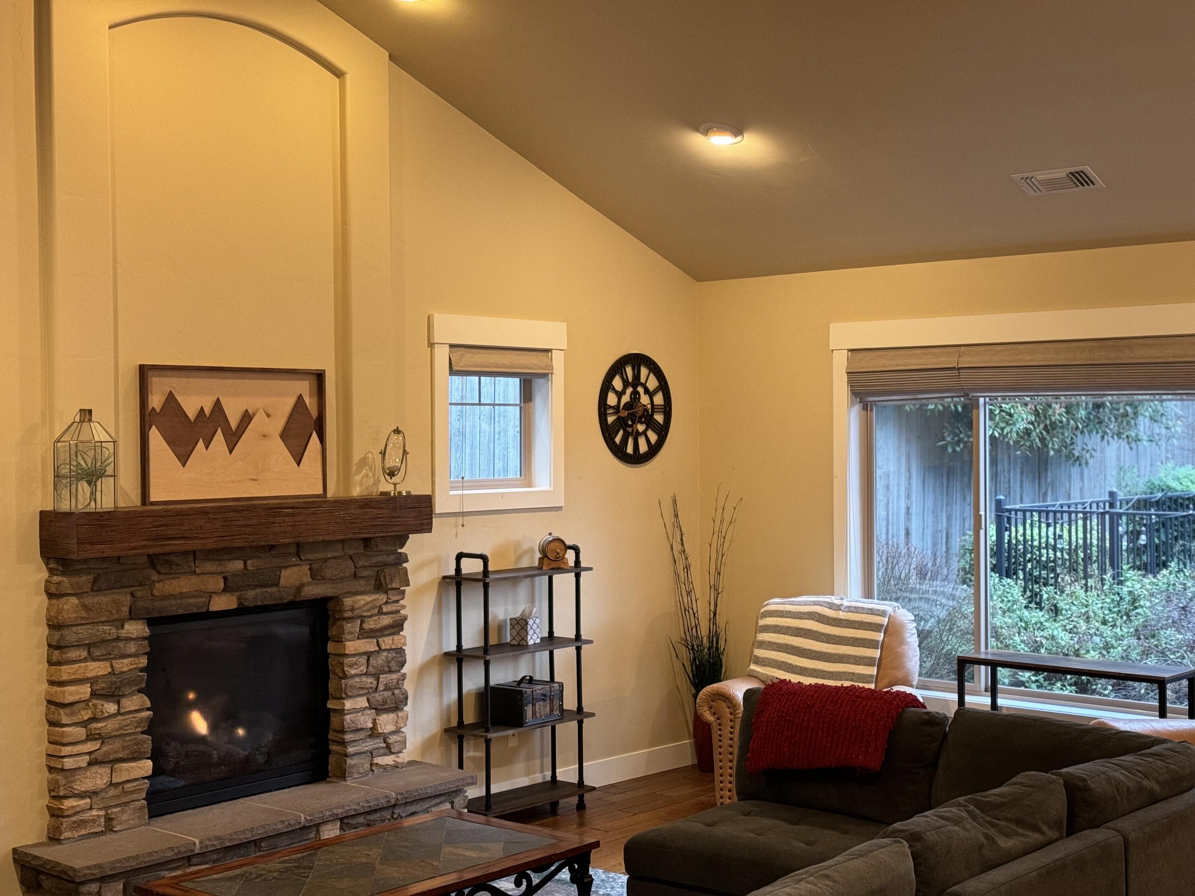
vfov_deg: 30.3
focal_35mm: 48
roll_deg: +0.2
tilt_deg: -0.8
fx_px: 1657
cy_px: 448
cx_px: 598
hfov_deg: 39.7
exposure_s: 1/40
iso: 250
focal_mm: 6.86
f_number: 1.78
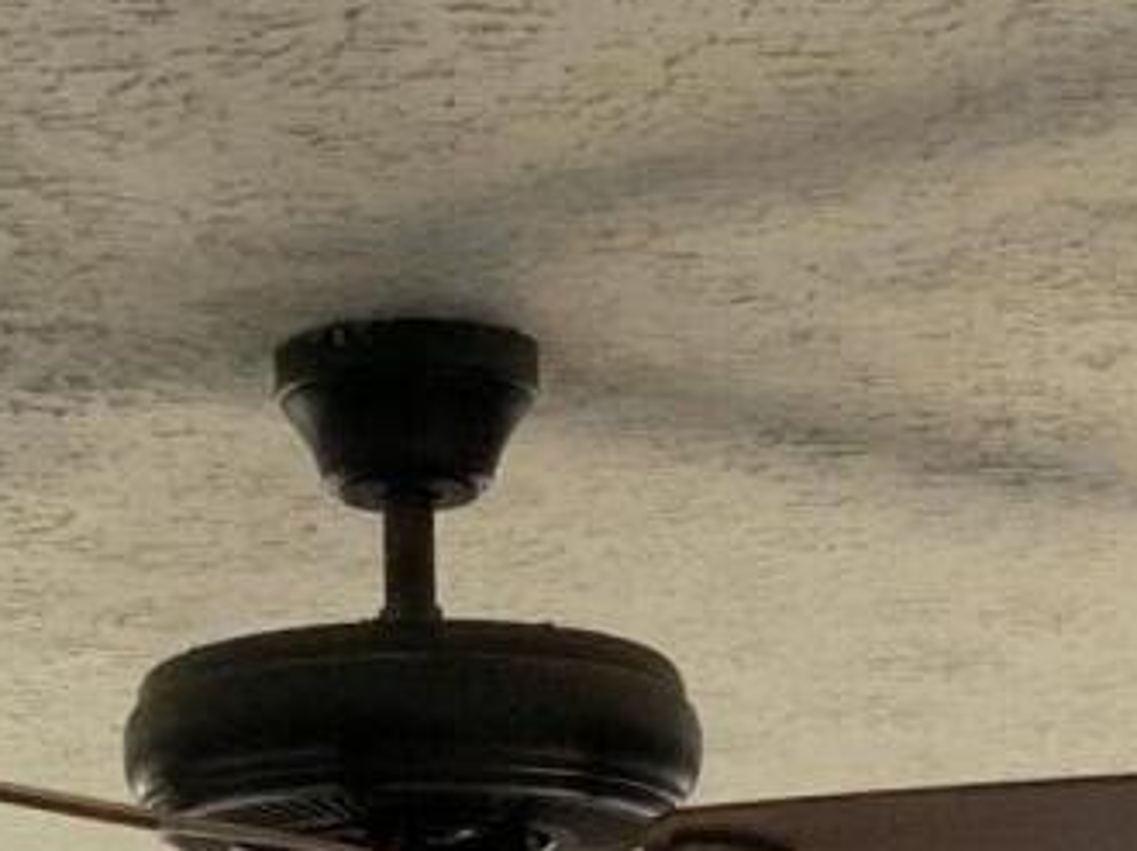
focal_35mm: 176
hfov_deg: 11.2
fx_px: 5777
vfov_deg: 7.6
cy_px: 2339
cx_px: 372
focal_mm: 3
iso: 16
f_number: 1.8
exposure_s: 1/120
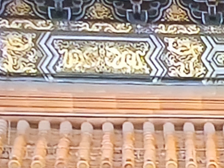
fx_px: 1080
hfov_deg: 9.3
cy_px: 250
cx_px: 684
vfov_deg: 8.7
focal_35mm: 167
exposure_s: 1/33
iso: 282
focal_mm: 4.74
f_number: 1.79
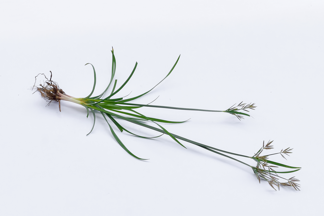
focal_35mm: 89
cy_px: 127
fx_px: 801
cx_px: 168
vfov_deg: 15.4
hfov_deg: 22.9
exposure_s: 1/160
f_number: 11
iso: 200
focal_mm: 50
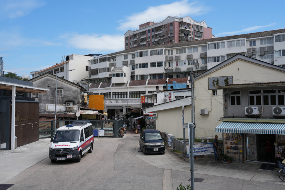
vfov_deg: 37.9
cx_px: 142
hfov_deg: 54.4
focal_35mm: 35
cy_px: 95
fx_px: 277
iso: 100
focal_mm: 35
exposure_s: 1/500
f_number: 5.6
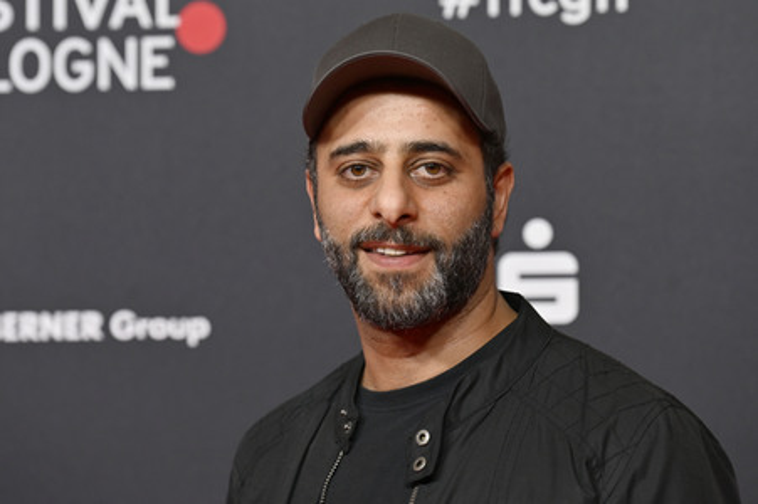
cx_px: 379
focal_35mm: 175
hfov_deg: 11.8
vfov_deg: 7.8
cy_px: 252
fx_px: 3682
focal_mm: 175
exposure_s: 1/320
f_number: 5
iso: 1250
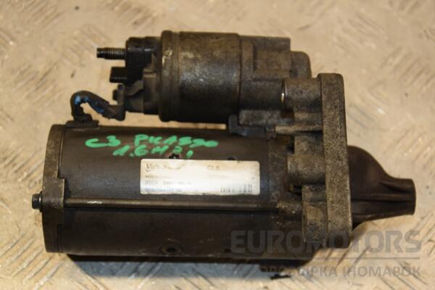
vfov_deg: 17.5
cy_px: 145
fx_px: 942
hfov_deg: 26.0
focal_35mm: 78
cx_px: 218
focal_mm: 52
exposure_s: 1/160
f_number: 5
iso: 800
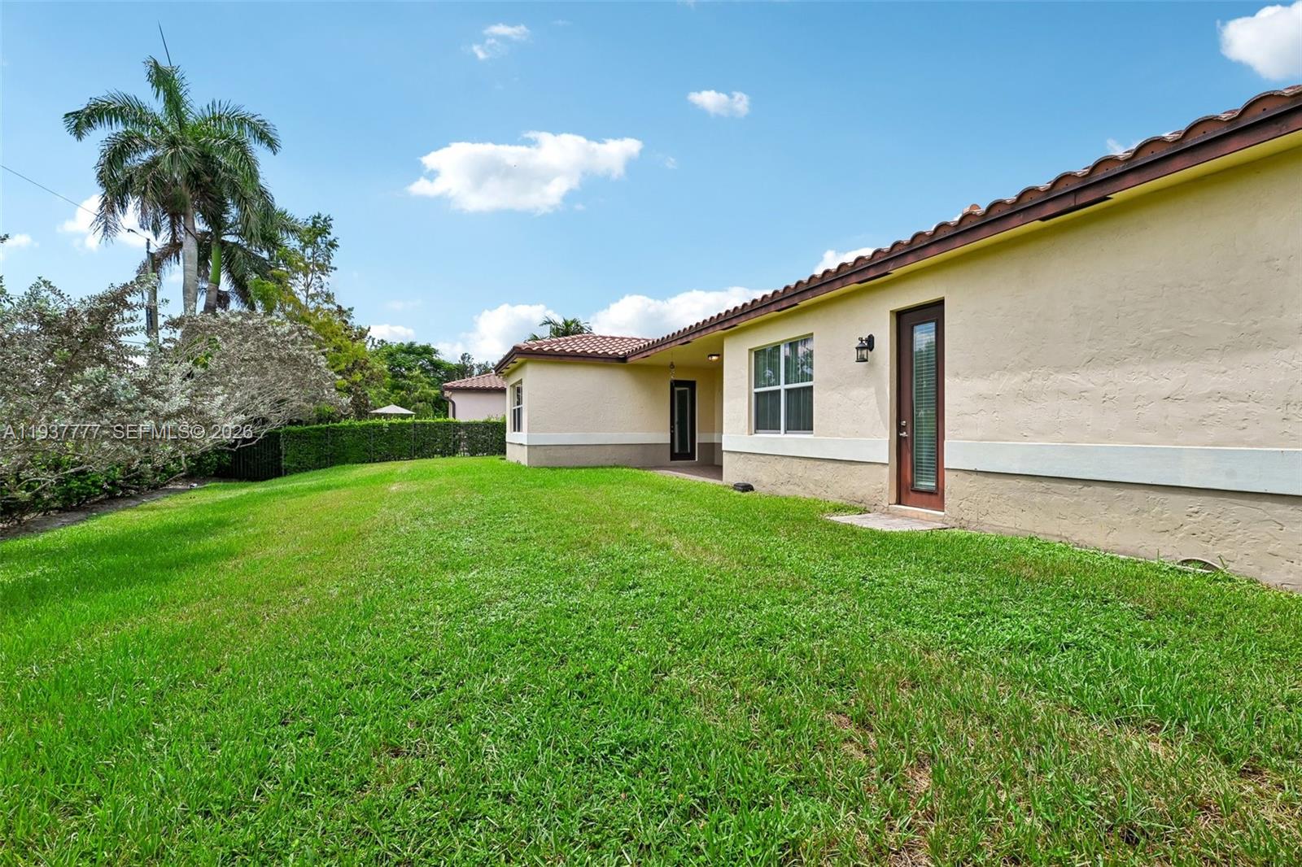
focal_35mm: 15
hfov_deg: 100.4
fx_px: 542
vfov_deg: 77.3
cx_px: 651
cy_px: 434
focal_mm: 15
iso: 100
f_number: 8
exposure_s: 1/200
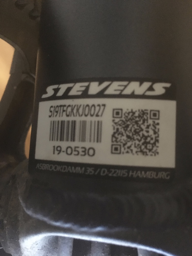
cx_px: 96
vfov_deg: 61.7
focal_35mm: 29
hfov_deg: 48.2
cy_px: 128
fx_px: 214
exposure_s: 1/17
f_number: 2.2
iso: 800
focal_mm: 4.15
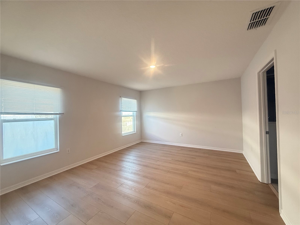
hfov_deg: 102.1
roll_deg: +1.4
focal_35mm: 14
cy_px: 112
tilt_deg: +1.2
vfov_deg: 85.7
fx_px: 121
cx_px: 150
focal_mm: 2.22
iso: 500
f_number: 2.2
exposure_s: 1/120
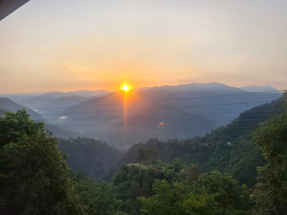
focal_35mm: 26
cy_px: 108
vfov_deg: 53.1
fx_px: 216
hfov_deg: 67.3
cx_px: 144
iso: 50
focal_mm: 5.4
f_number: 1.8
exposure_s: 1/974
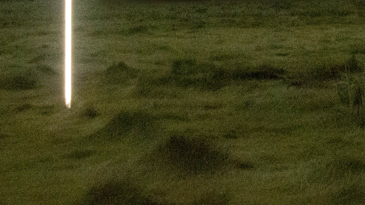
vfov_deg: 8.7
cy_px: -283
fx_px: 1229
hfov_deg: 16.8
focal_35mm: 127
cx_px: 274
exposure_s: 1/2000
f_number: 7.1
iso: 6400
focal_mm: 20
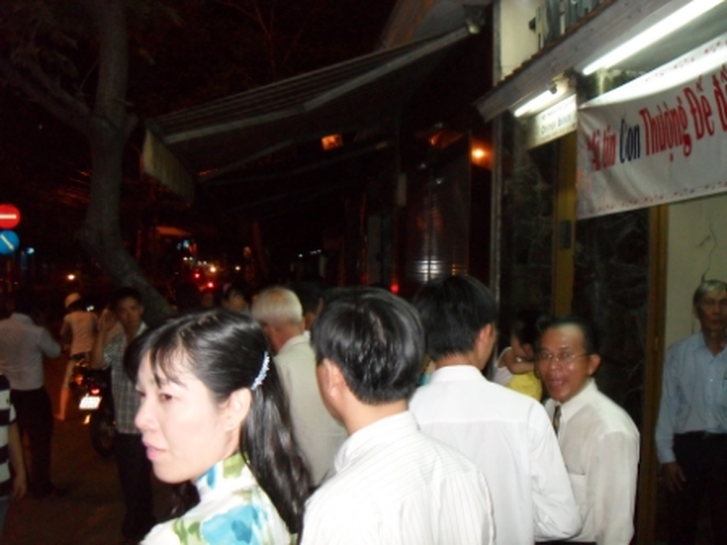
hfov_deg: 52.6
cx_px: 364
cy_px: 272
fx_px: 735
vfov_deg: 40.7
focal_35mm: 35
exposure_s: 1/45
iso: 400
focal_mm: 6.2
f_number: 2.8
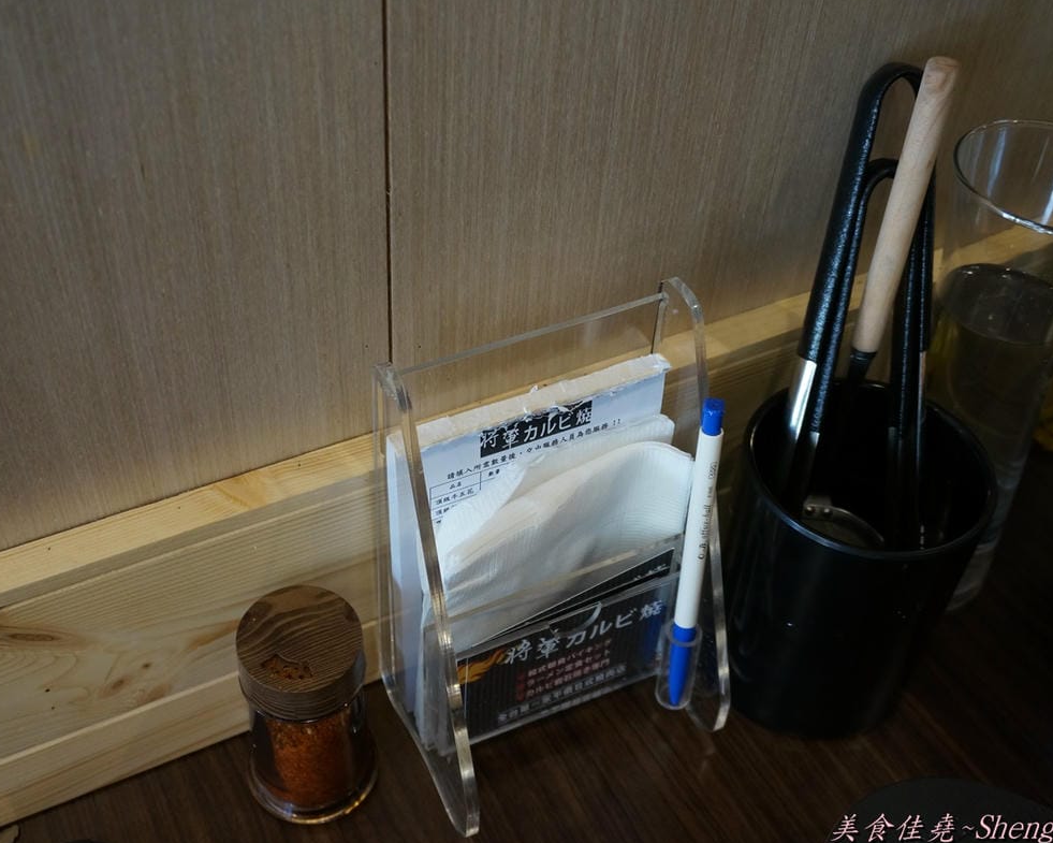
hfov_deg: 46.2
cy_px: 425
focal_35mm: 40
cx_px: 481
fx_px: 1233
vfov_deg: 37.7
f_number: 4.5
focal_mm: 23
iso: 800
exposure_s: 1/60
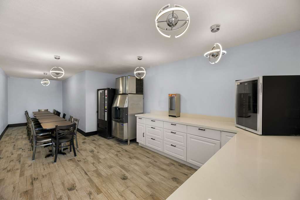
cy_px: 100
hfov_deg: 104.3
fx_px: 117
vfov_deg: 81.2
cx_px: 150
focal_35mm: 14
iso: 400
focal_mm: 14
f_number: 5.6
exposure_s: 1/13
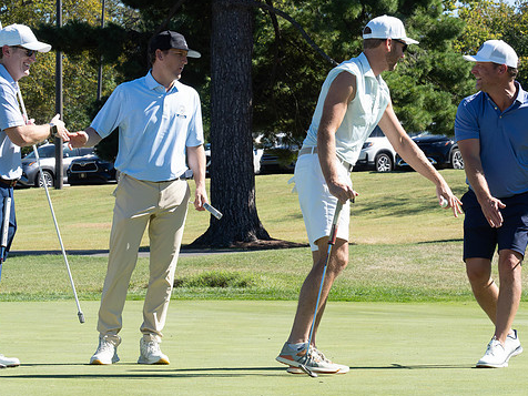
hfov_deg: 9.7
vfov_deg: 7.3
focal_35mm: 204
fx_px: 3112
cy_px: 191
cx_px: 334
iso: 2000
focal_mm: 73
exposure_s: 1/2500
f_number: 8
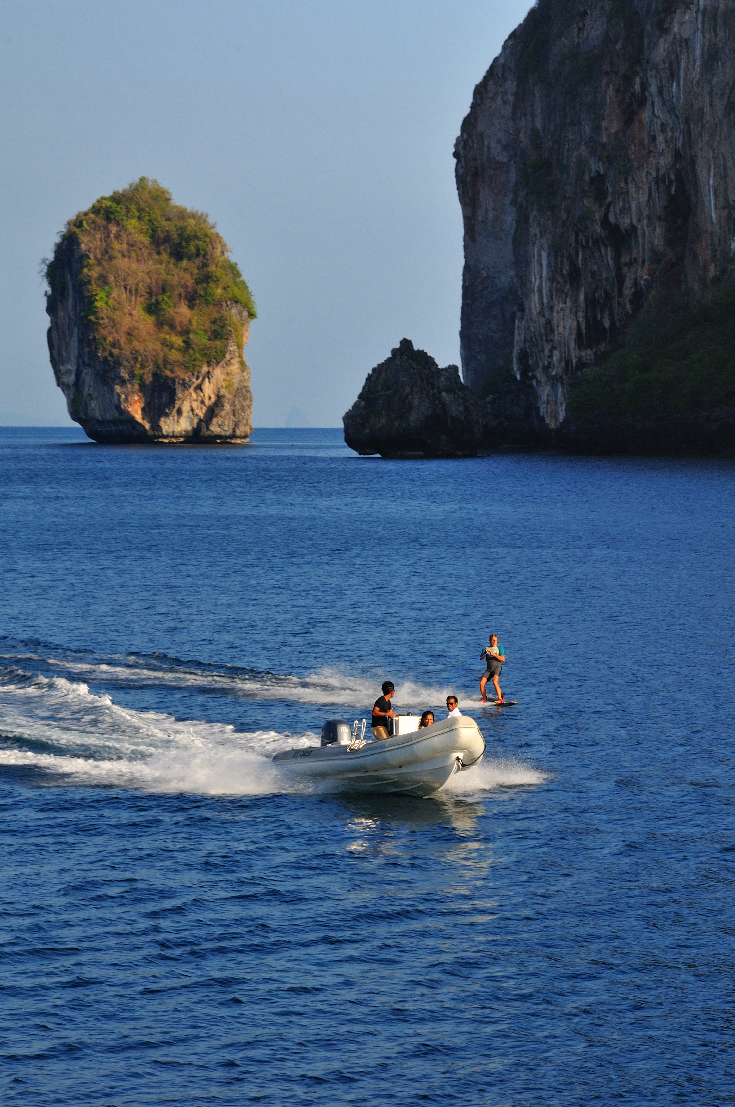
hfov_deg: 8.7
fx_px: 4837
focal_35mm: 158
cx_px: 368
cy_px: 554
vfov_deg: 13.1
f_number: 18
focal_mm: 105
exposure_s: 1/160
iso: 200
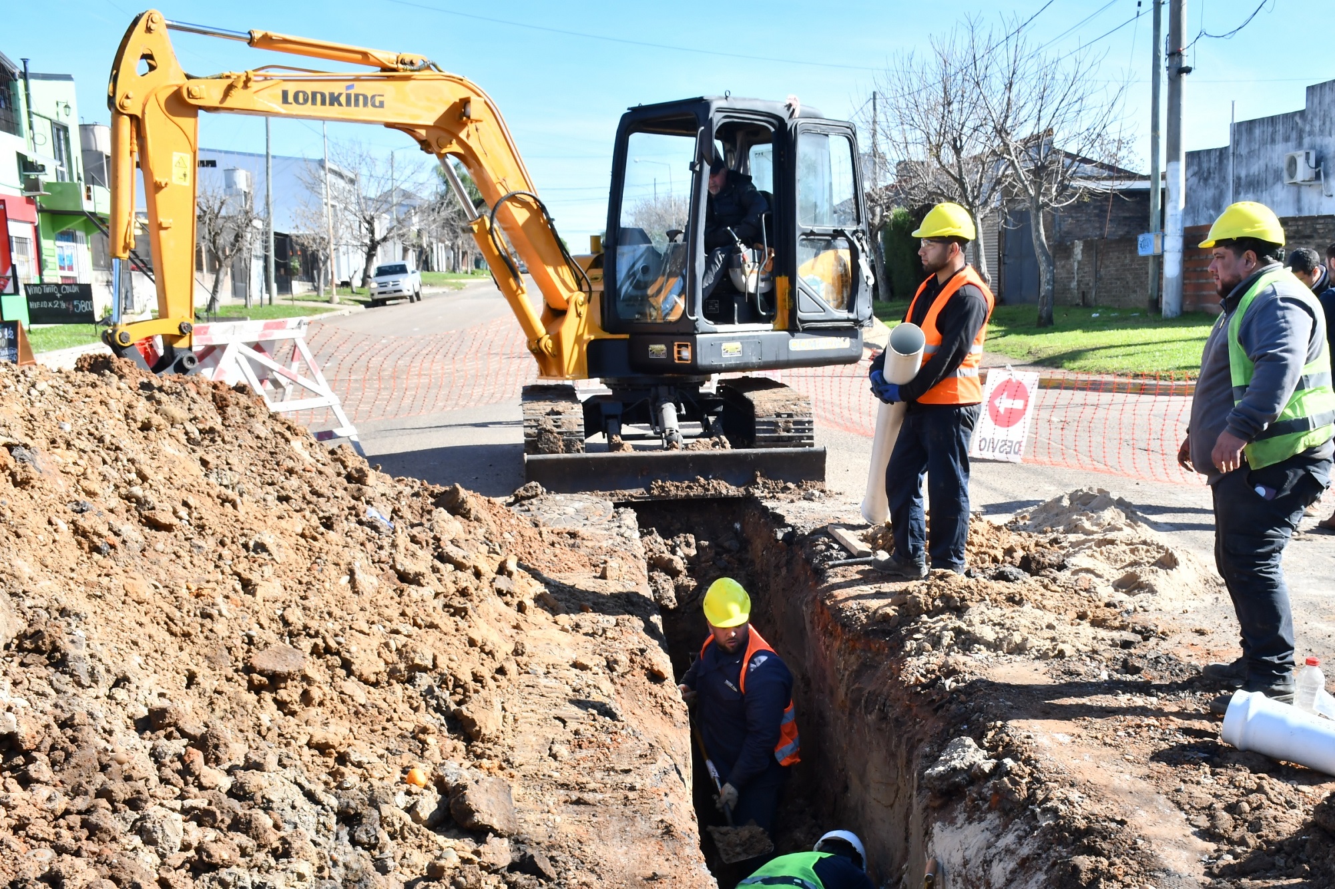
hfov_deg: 55.8
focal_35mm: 34
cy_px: 444
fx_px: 1260
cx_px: 668
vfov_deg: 38.9
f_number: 10
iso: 160
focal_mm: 23
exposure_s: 1/125
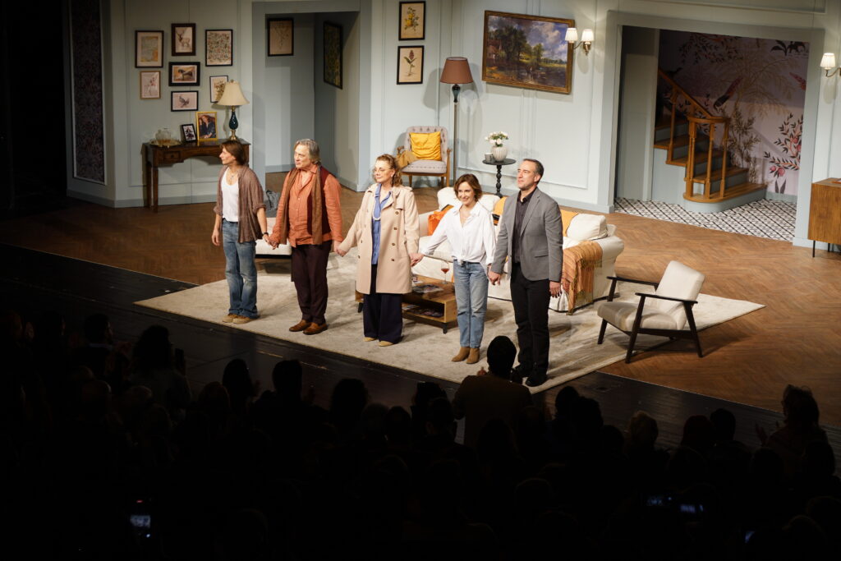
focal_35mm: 82
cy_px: 280
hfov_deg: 24.6
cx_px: 420
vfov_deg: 16.6
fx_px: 1927
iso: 200
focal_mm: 55
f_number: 5
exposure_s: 1/50
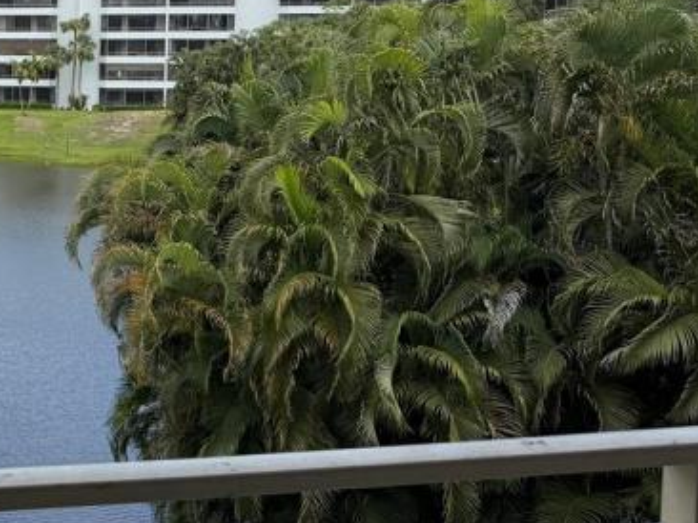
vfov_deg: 23.0
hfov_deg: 26.2
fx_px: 1270
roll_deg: -0.4
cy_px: 116
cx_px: -212
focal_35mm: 63
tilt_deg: -3.1
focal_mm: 6.76
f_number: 1.78
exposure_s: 1/4167
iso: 80
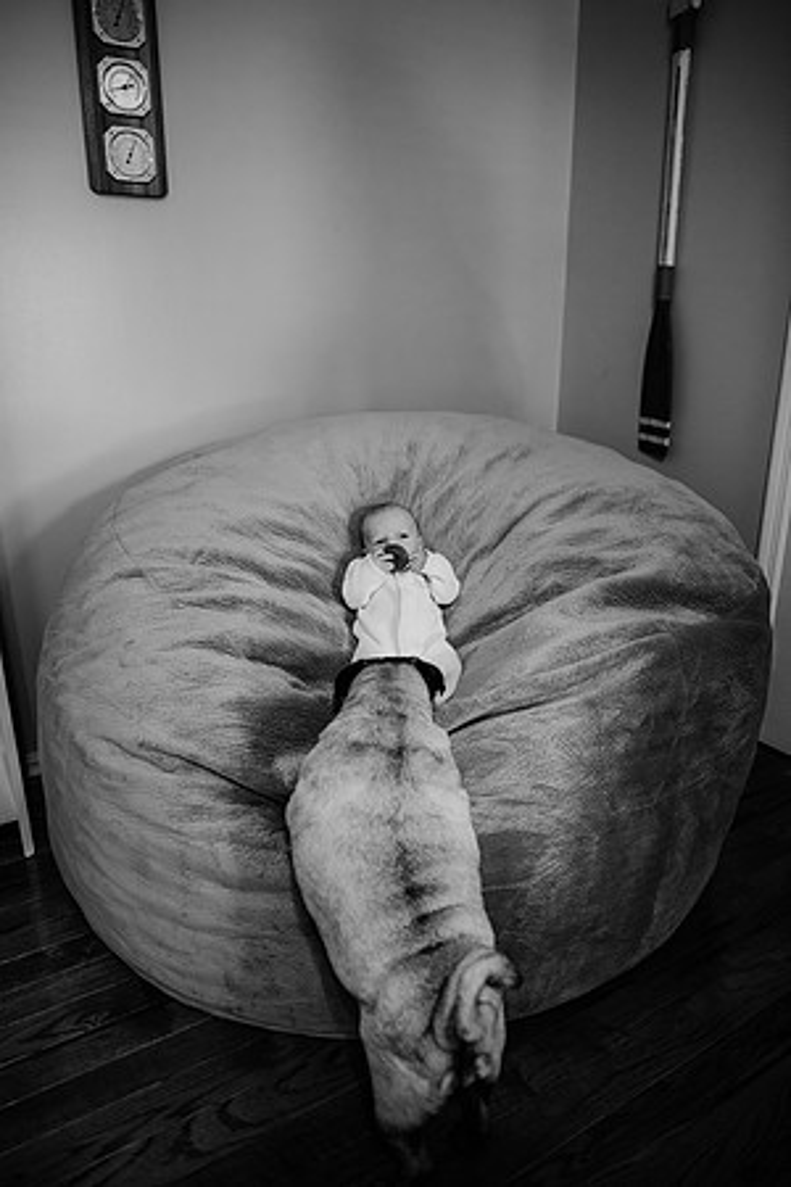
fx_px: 791
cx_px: 396
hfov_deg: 53.1
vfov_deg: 73.7
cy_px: 594
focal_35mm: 24
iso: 800
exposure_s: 1/160
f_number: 2.2
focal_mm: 24
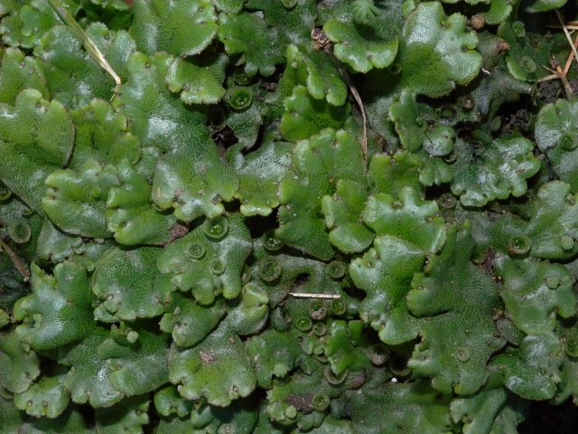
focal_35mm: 57
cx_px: 289
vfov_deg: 25.7
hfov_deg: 33.8
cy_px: 217
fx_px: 952
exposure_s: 1/60
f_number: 7.3
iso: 400
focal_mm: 12.3
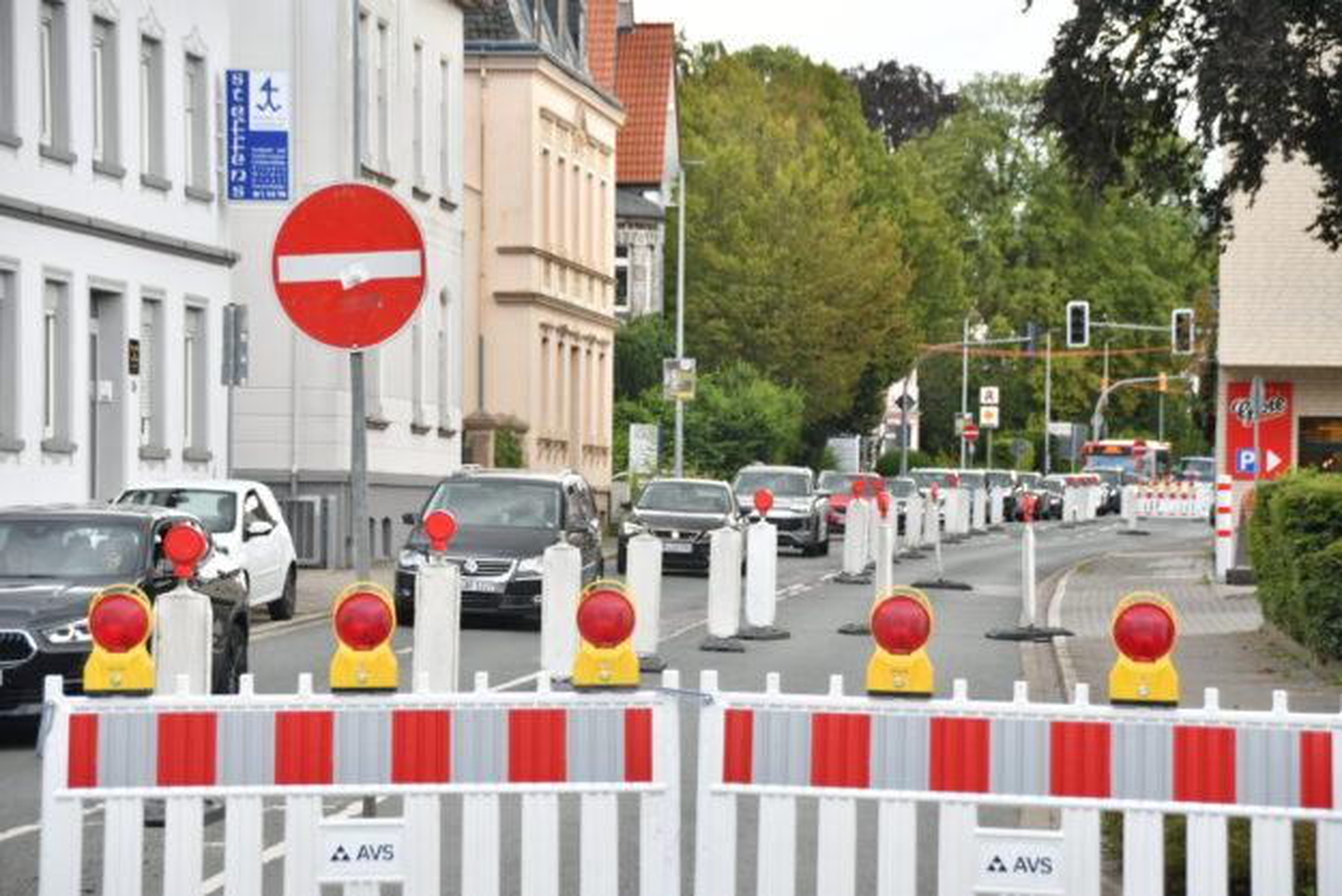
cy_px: 448
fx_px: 5033
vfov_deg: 10.2
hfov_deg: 15.2
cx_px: 671
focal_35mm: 135
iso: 500
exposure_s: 1/640
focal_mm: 90
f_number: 6.3
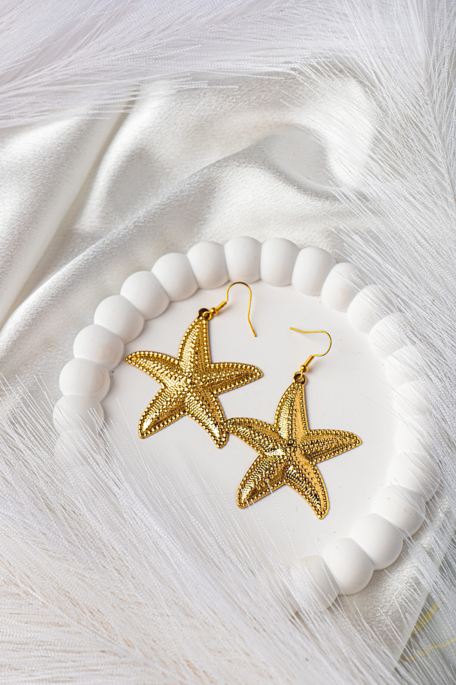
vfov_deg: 32.9
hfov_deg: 22.3
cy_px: 347
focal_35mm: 61
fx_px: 1159
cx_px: 228
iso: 400
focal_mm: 60
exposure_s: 1/160
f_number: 7.1
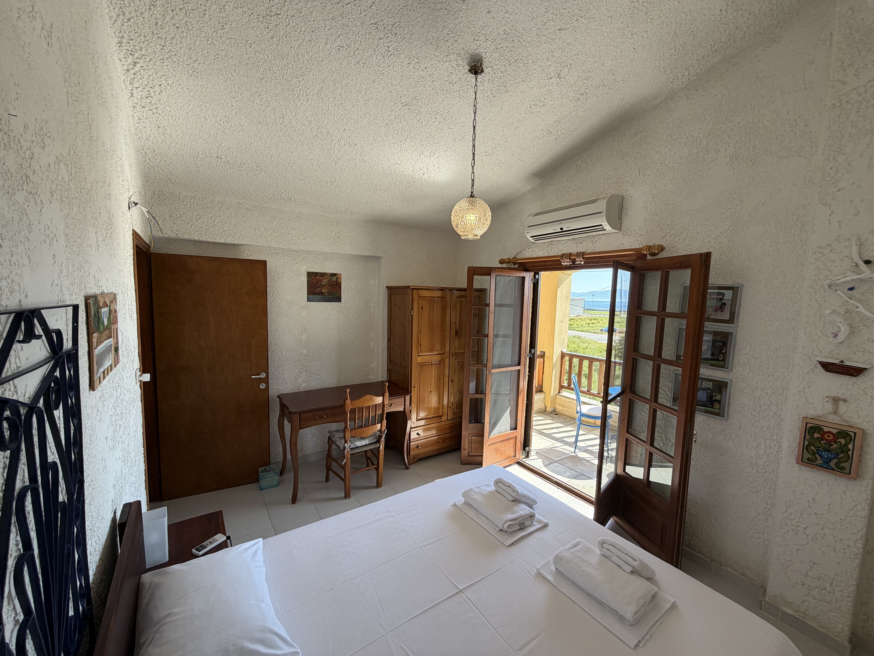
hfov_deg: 102.1
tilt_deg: -5.6
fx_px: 353
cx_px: 437
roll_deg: -1.6
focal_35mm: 14
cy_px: 328
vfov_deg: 85.7
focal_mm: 2.22
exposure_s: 1/159
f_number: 2.2
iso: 64
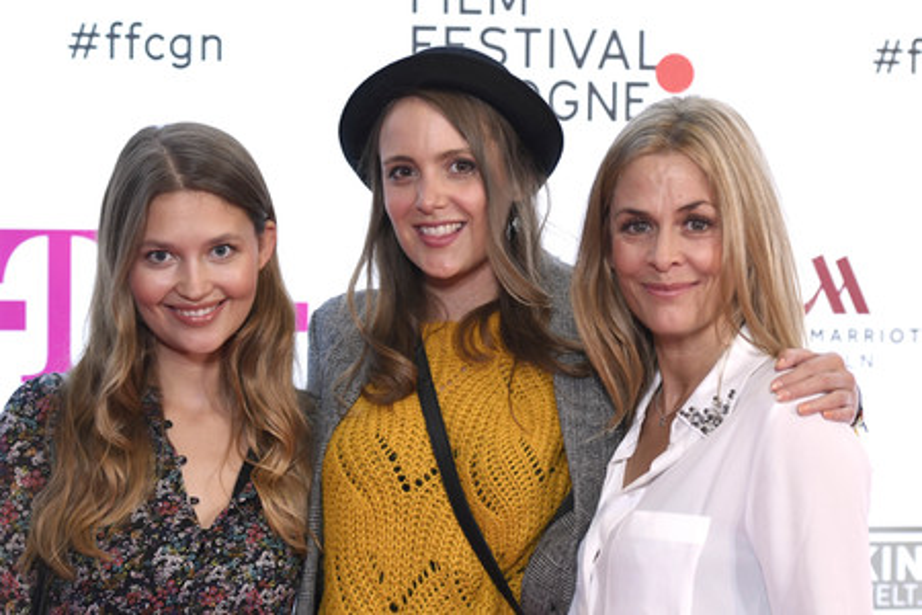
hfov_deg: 16.7
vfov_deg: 11.1
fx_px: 3150
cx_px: 461
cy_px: 308
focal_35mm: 123
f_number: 2.8
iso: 1250
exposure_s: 1/250
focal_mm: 82
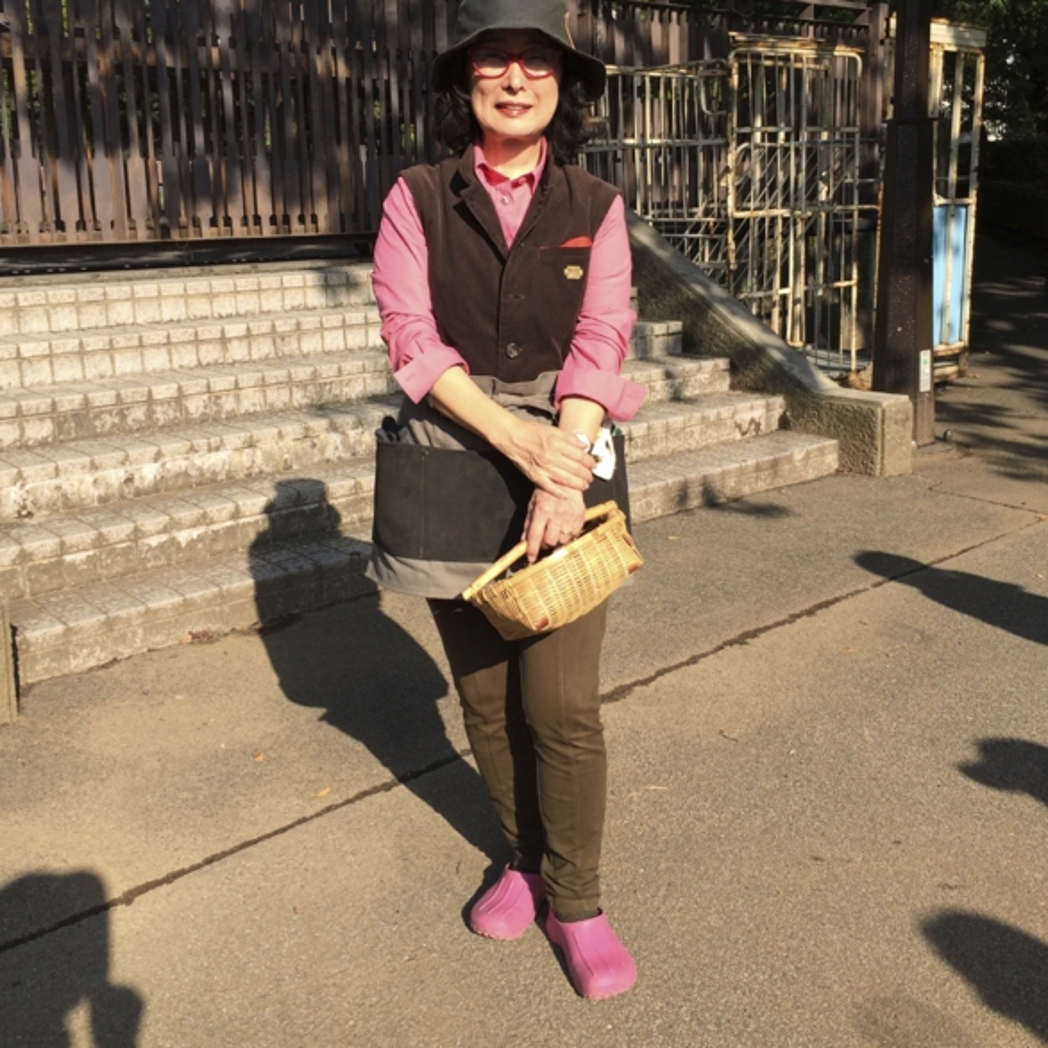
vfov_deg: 46.9
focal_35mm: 35
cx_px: 535
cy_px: 402
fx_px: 1199
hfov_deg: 47.2
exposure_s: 1/1109
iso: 32
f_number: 2.2
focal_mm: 4.15
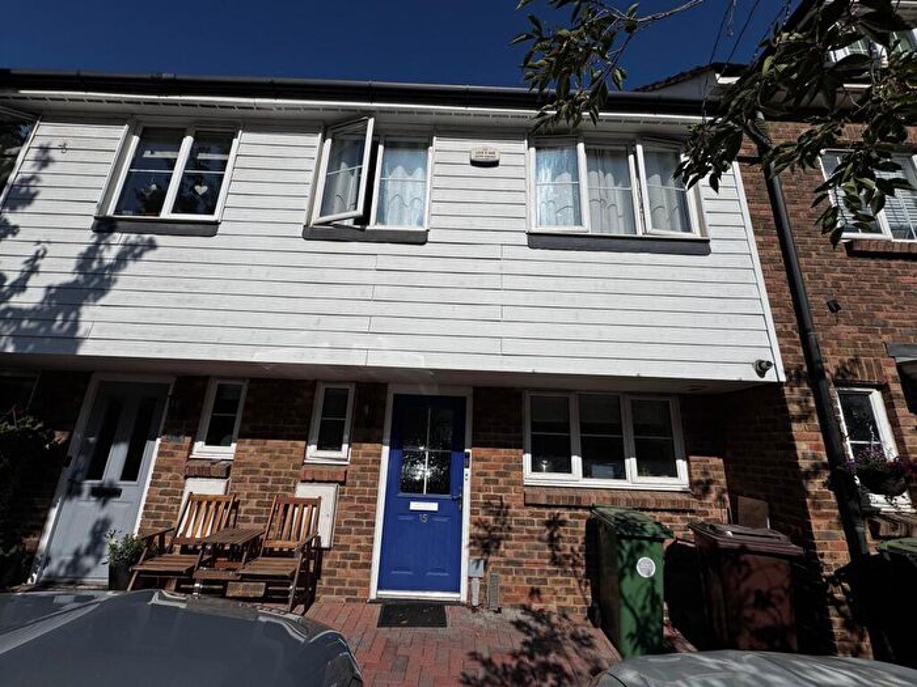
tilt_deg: +15.2
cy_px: 344
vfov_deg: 85.7
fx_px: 371
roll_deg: -1.1
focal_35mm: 14
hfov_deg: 102.1
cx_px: 458
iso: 32
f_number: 2.2
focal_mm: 2.22
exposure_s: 1/5263
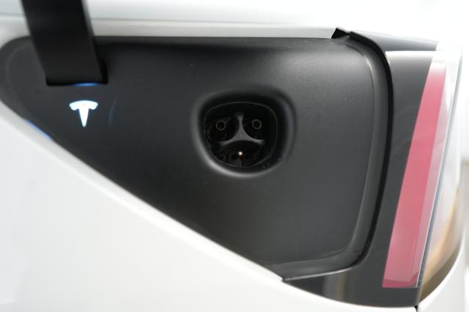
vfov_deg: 51.2
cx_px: 234
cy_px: 156
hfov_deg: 71.5
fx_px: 326
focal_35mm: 25
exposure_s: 1/250
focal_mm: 25
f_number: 2.8
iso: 4000
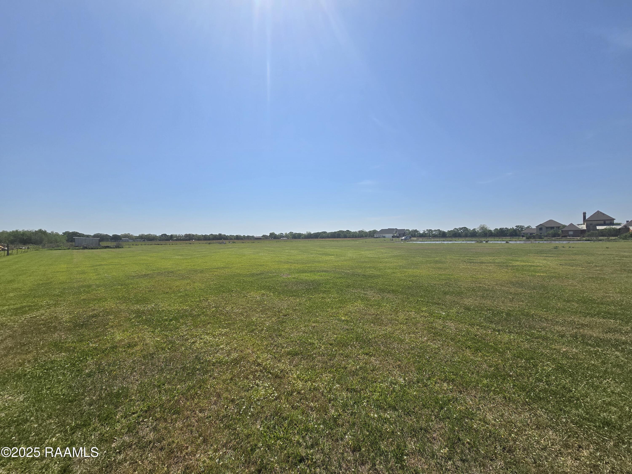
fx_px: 237
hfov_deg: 106.2
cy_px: 237
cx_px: 316
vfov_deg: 89.9
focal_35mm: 13
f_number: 2.2
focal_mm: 2.2
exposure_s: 1/4493
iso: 50
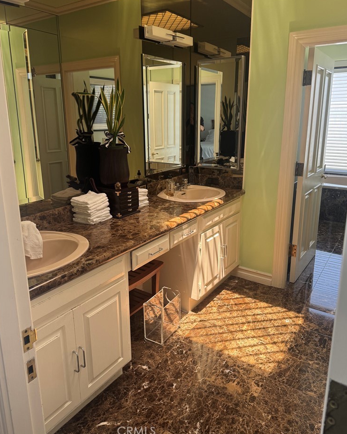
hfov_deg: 54.9
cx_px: 176
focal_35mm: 26
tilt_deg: -13.9
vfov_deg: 65.9
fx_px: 334
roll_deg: +0.1
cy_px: 197
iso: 125
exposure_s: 1/121
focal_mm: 6.76
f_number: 1.78
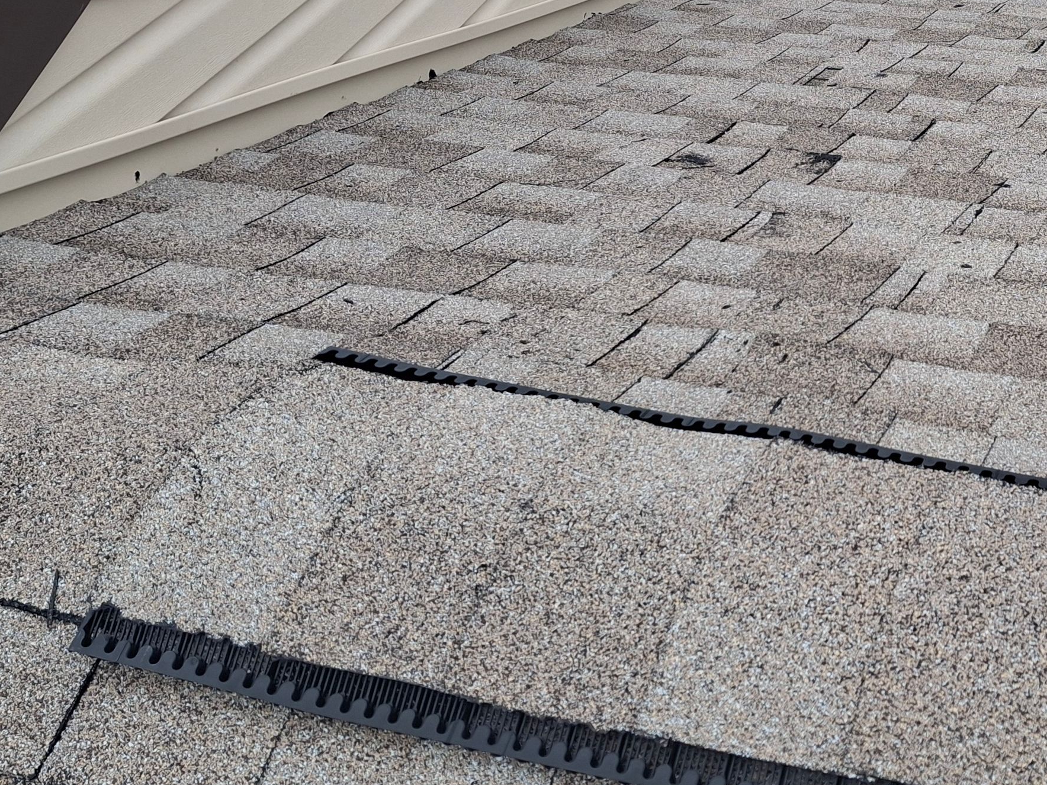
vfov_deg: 25.4
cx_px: 861
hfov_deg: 32.7
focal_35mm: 57
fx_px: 1724
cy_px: 201
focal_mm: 4.69
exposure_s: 1/345
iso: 32
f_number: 1.8
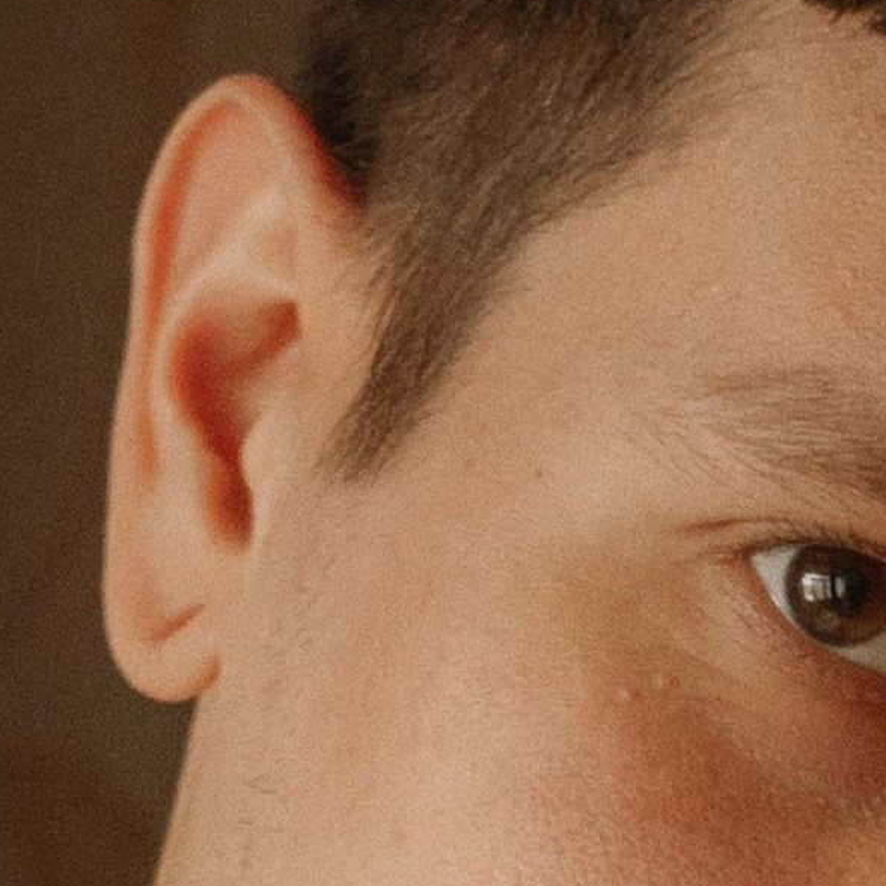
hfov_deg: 6.2
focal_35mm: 283
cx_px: 781
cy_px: 2220
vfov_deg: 5.9
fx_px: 8195
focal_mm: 34
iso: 1250
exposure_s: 1/200
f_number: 3.5
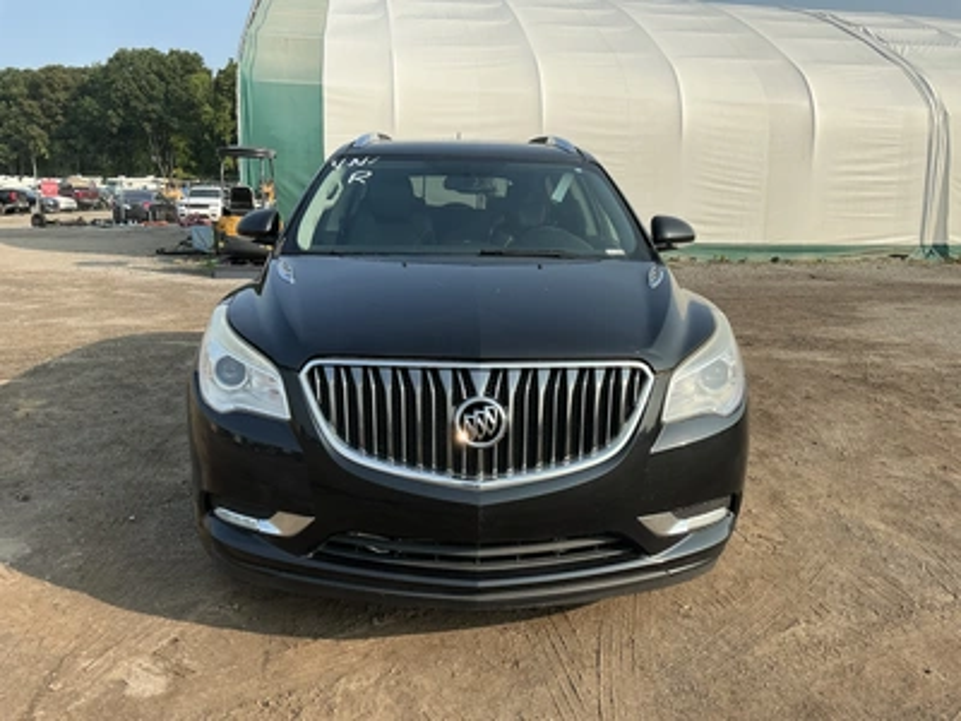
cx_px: 480
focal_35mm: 28
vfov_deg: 49.7
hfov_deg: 63.4
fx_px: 777
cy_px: 360
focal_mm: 3
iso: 25
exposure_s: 1/1377
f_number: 1.8
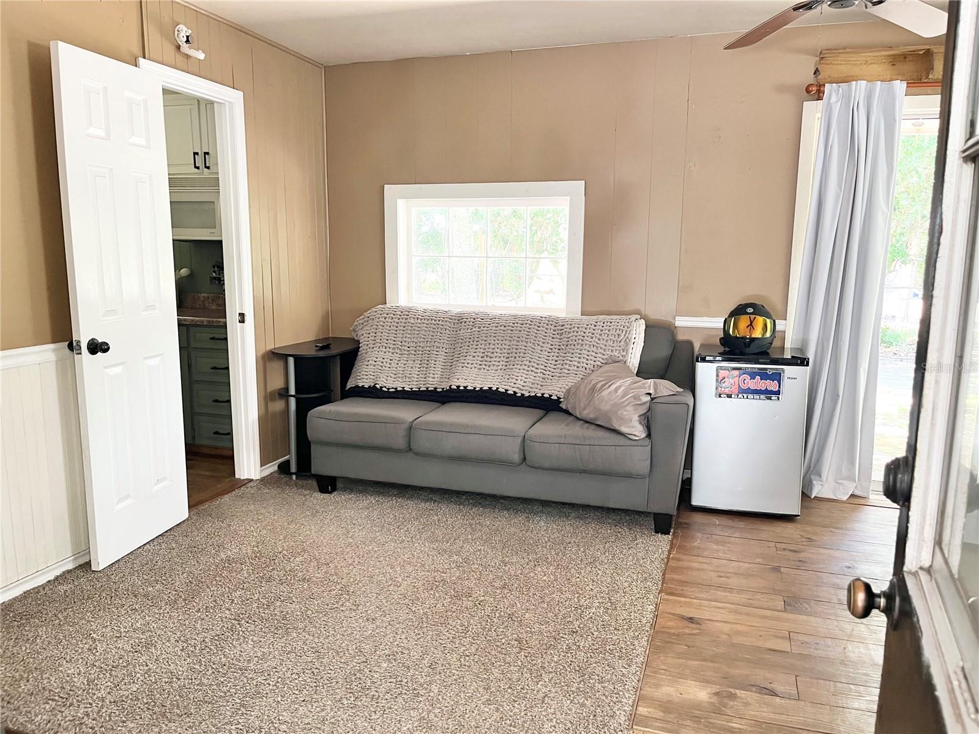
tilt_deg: -9.0
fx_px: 735
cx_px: 490
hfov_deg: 67.3
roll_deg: -0.3
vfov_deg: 53.1
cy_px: 367
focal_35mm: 26
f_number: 1.6
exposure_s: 1/60
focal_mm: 5.1
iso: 200
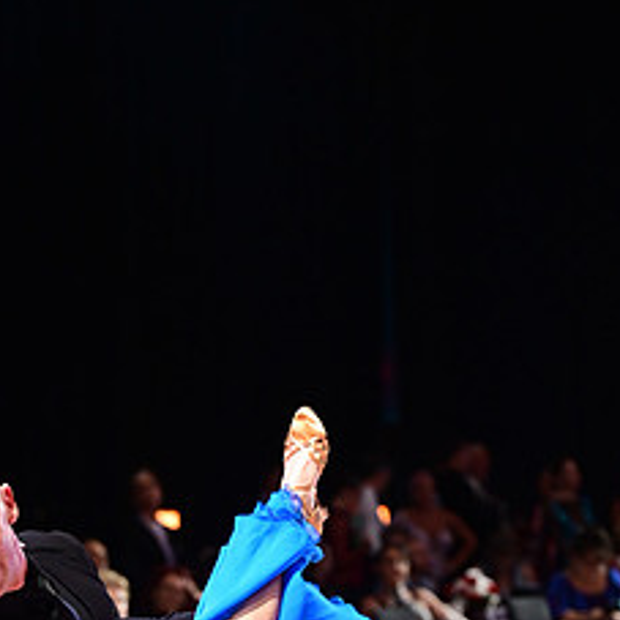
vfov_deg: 11.2
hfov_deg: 11.5
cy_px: 784
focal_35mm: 152
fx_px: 3080
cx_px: 240
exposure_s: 1/320
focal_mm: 70
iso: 1600
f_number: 2.8
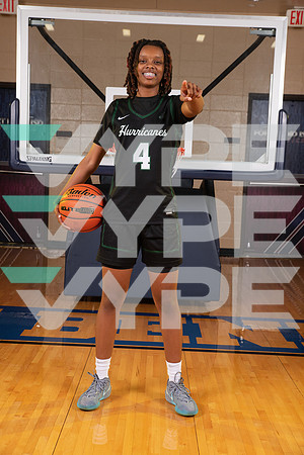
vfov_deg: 38.2
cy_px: 228
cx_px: 152
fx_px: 659
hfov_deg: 26.0
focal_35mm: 52
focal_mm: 52
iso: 320
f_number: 7.1
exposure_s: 1/320
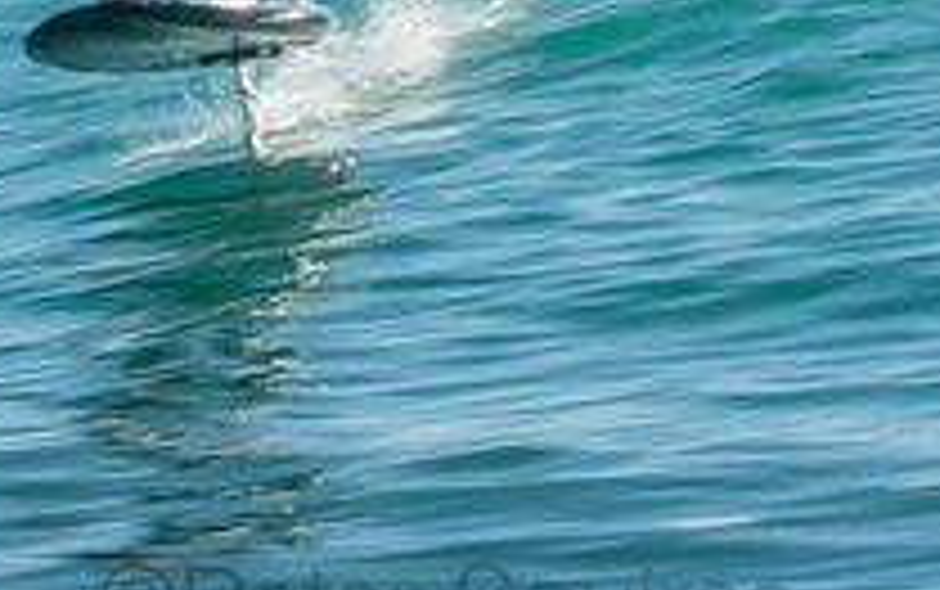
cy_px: -142
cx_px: 445
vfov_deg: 0.8
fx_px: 43509
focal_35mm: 1697
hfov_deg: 1.2
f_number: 32
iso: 100
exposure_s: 1/20
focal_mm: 400
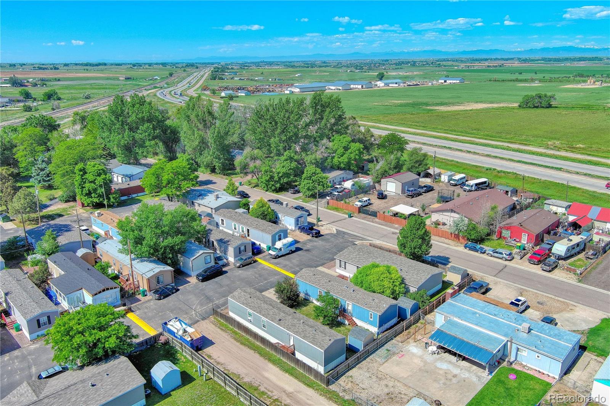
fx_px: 491
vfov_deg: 44.9
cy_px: 203
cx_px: 305
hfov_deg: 63.7
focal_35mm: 29
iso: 101
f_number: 2.8
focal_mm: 10.6
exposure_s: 1/1357
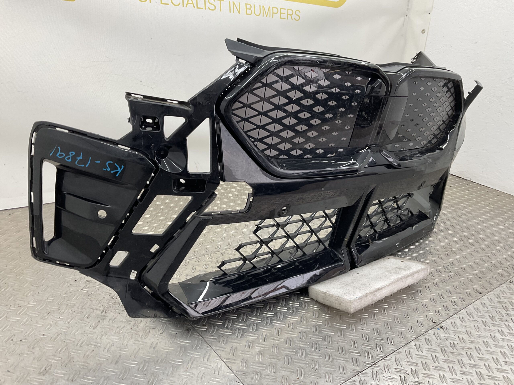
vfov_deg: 48.2
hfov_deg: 61.7
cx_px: 257
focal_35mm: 29
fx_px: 431
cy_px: 192
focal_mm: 3
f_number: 1.8
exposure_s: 1/120
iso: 40
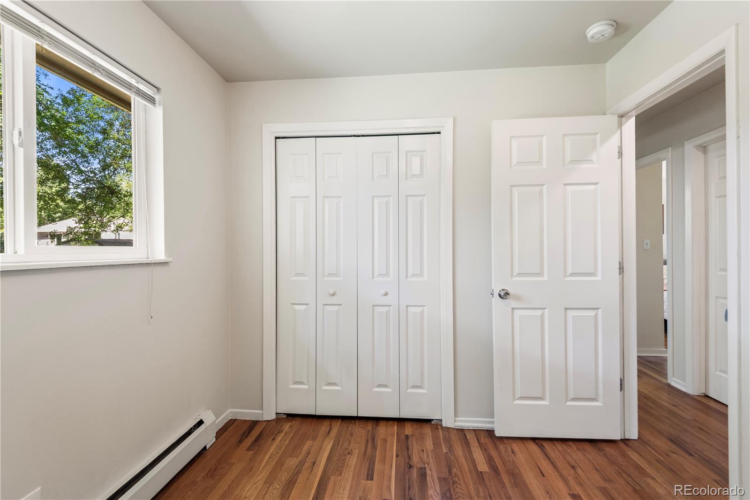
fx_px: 333
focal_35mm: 16
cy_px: 250
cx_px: 375
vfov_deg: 73.7
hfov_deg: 96.7
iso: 250
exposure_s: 1
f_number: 11
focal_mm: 16
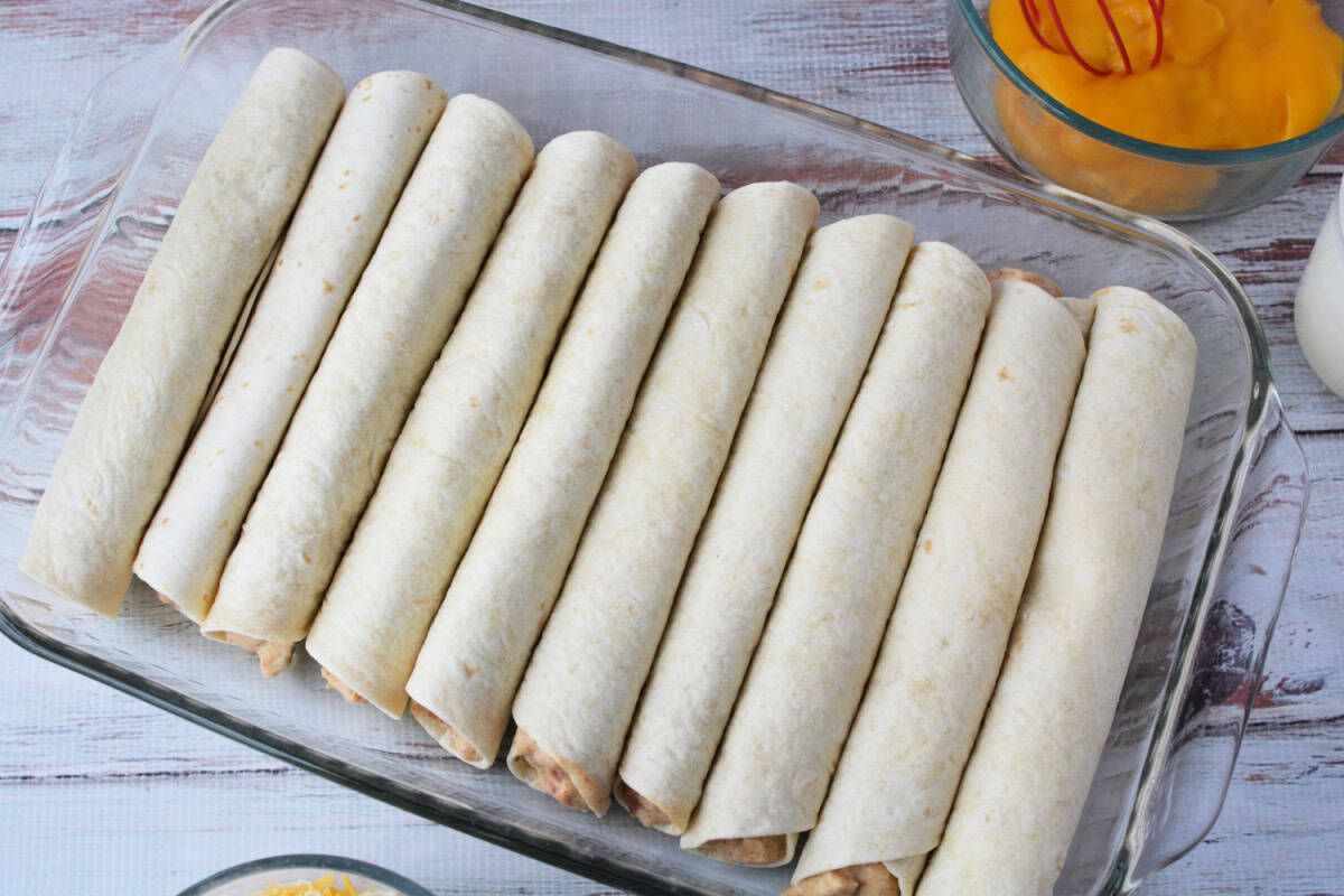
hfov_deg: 37.9
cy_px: 448
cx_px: 672
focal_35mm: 52
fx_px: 1960
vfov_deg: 25.8
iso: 400
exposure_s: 1/125
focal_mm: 35
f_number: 5.6
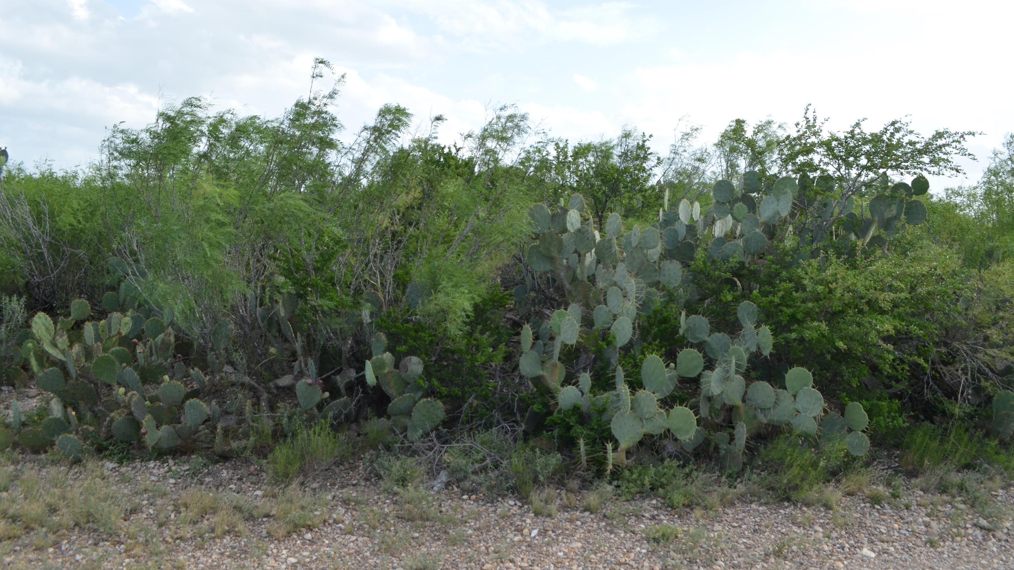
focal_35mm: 29
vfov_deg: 40.1
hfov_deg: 66.1
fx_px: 780
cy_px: 237
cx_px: 519
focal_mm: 18
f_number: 7.1
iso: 200
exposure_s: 1/200
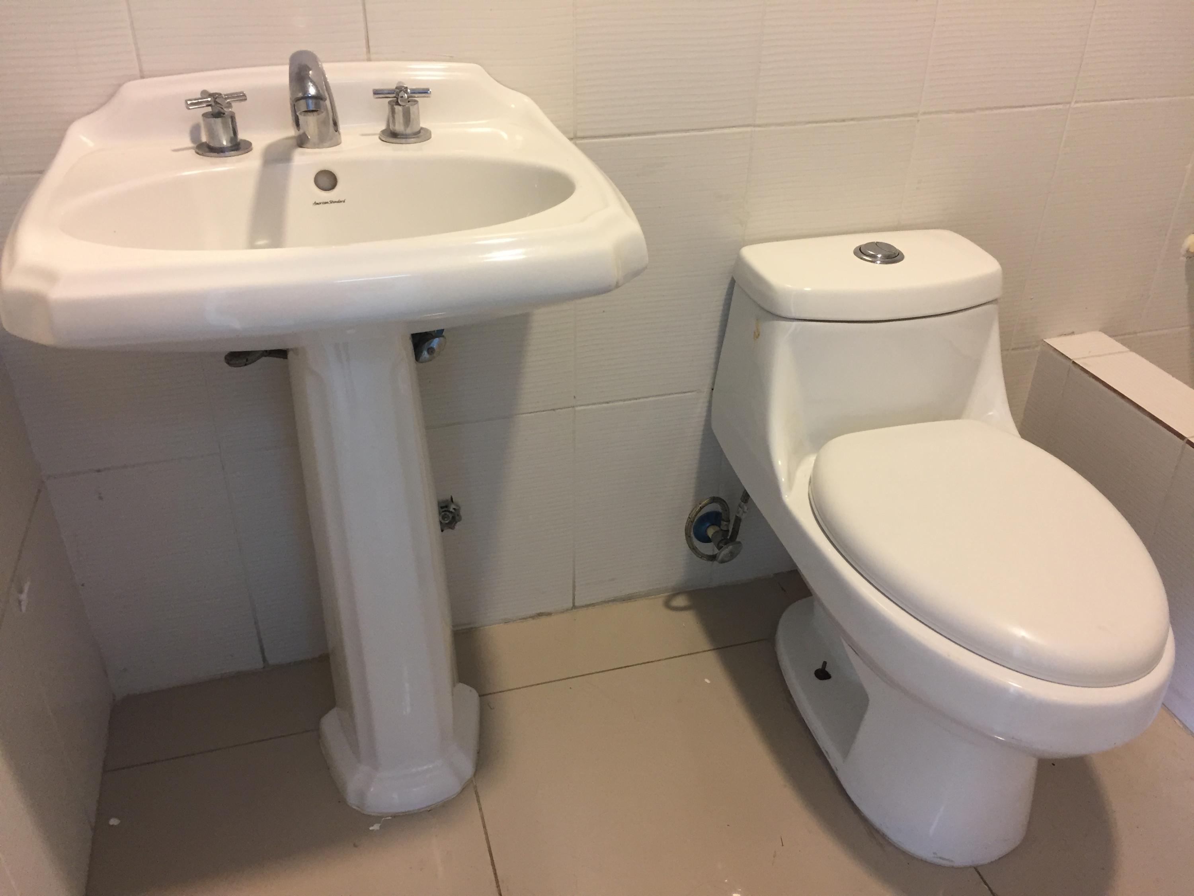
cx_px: 597
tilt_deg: -32.3
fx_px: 1000
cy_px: 448
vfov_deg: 48.2
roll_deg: -1.8
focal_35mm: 29
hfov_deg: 61.7
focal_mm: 4.15
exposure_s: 1/30
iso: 100
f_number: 2.2
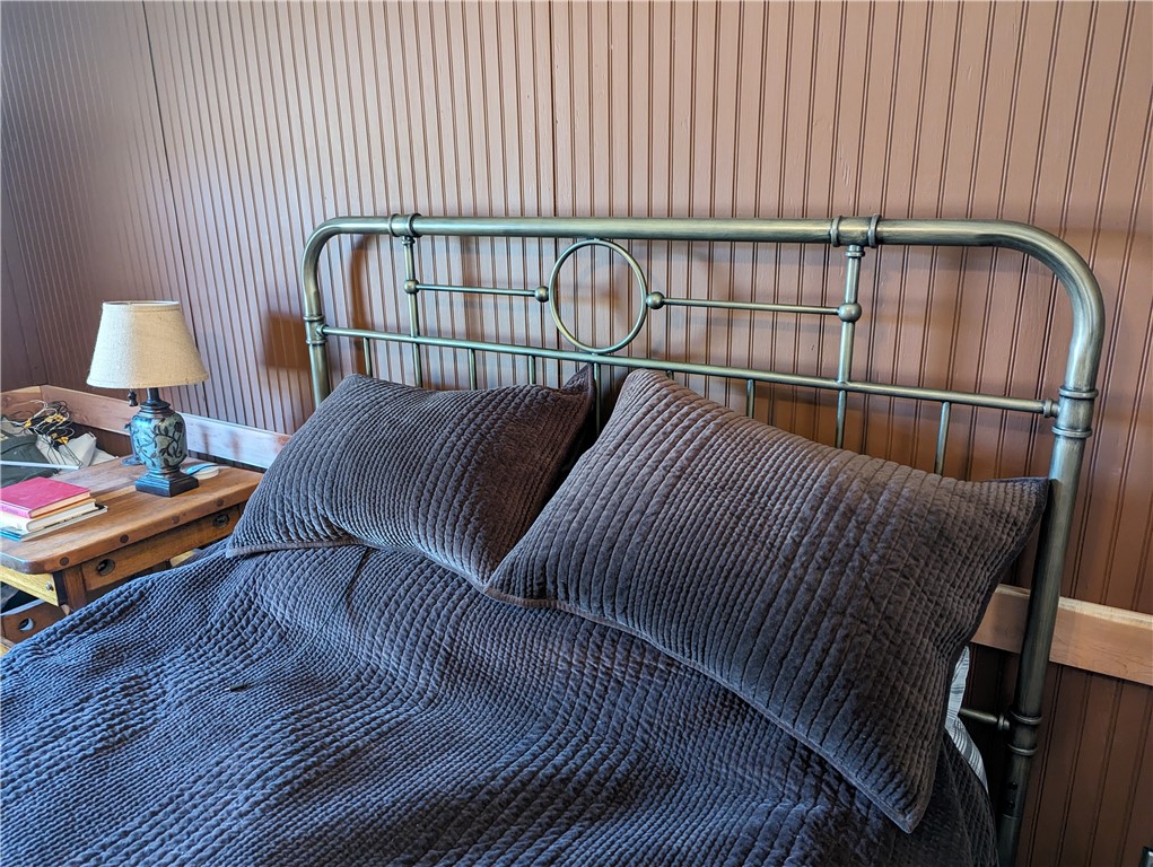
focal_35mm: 24
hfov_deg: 71.5
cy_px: 434
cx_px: 576
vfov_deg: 56.9
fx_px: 800
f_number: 1.85
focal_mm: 6.81
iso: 1049
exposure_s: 1/60
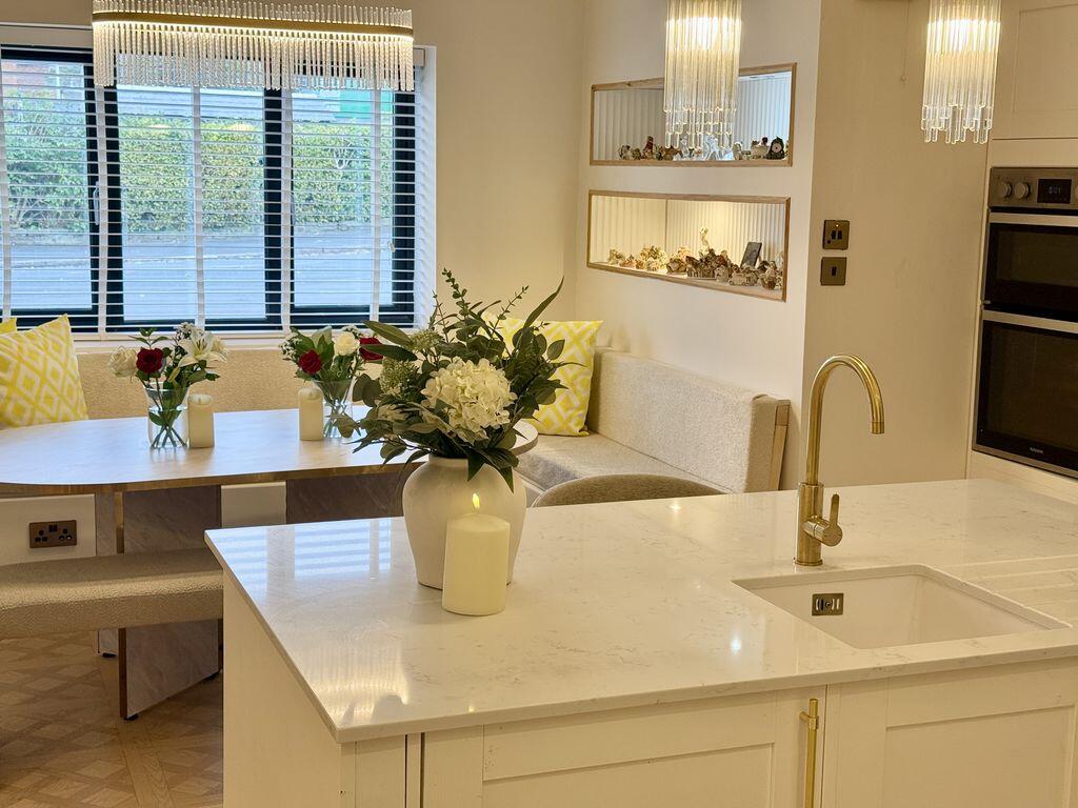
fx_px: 1495
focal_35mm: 48
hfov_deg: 39.7
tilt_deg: -9.3
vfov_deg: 30.3
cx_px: 539
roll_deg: -0.8
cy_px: 404
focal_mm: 6.76
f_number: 1.78
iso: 64
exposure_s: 1/100
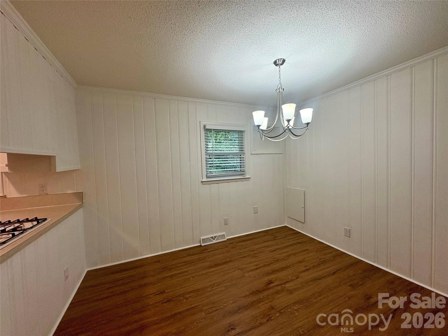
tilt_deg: -1.7
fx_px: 181
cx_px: 224
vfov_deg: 85.7
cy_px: 168
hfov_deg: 102.1
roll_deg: +2.2
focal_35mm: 14
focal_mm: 2.22
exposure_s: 1/120
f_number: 2.2
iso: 200
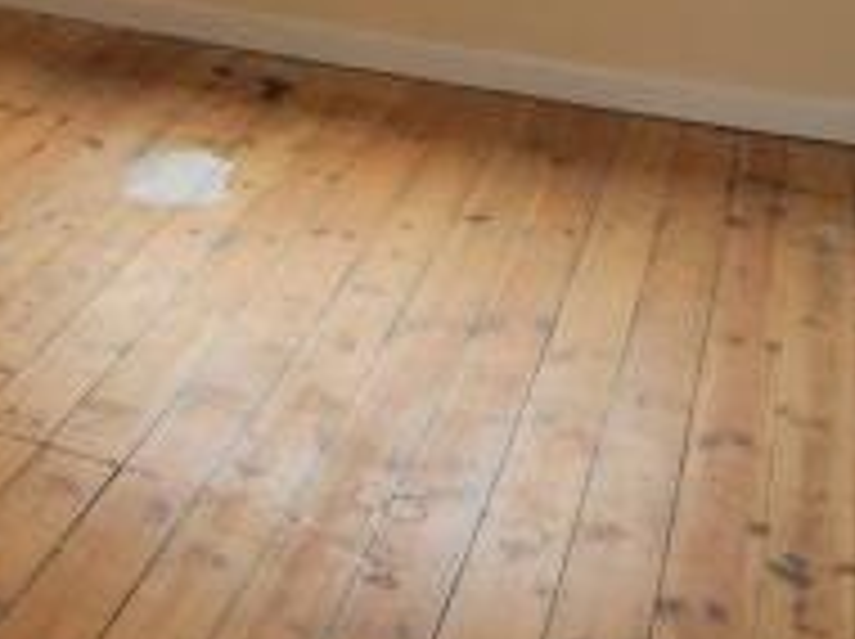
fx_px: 2121
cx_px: 191
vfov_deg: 16.2
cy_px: -191
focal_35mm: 86
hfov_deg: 22.5
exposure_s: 1/38.8
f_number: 2.8
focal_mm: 6
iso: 100
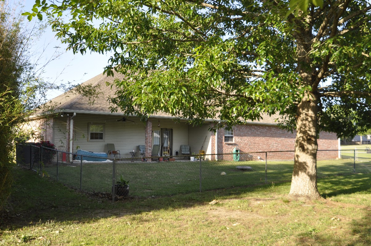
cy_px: 123
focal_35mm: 36
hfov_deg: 53.2
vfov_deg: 36.8
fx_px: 371
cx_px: 186
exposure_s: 1/160
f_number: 6.3
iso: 200
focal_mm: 24
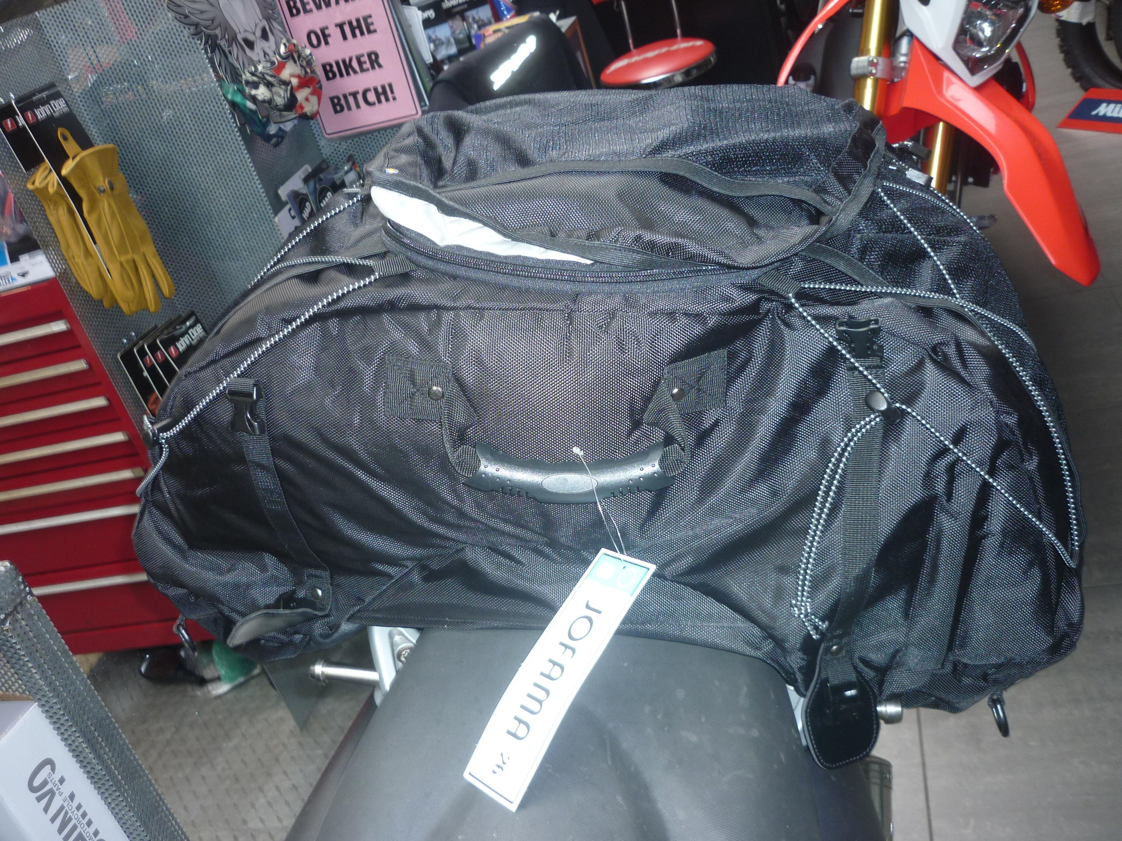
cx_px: 561
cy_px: 420
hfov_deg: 55.4
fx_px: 1070
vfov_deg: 42.9
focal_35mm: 33
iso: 100
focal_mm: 5.5
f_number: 2.8
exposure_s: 1/30
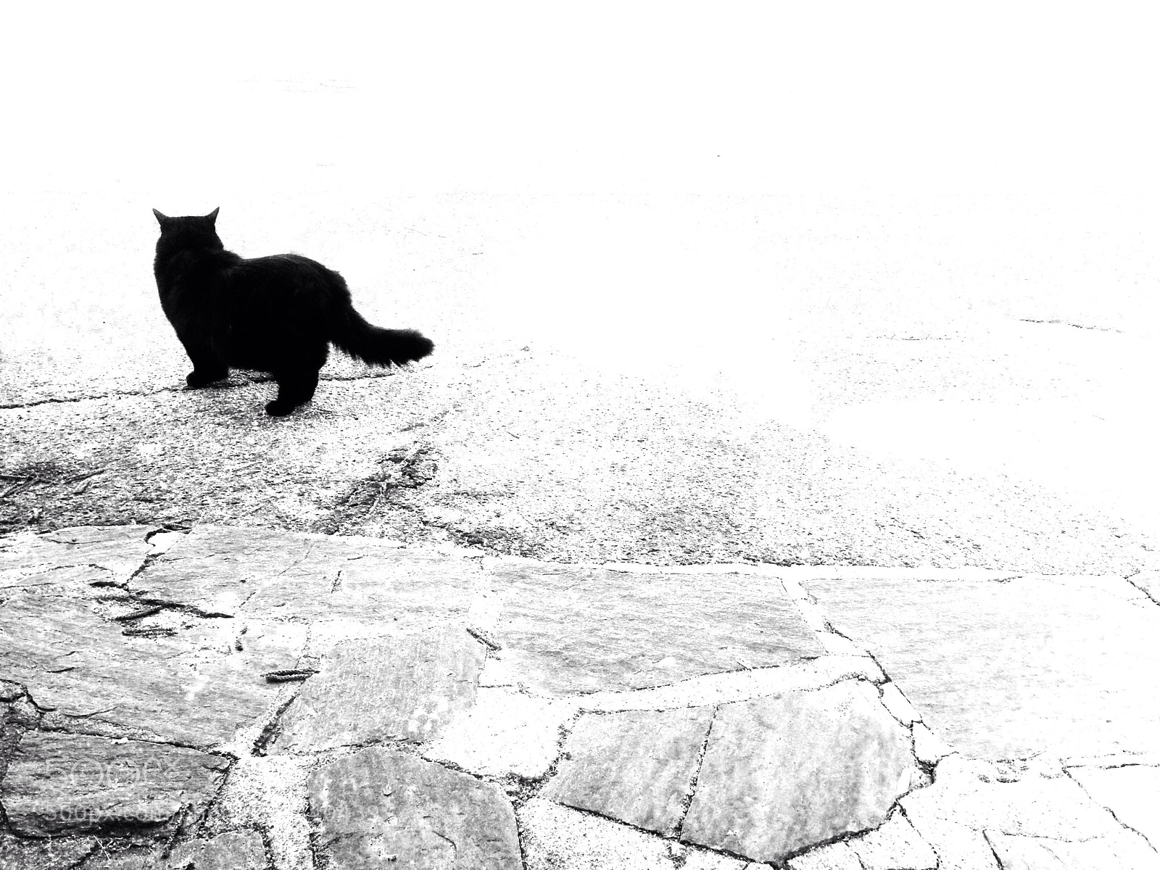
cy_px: 435
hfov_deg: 55.4
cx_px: 580
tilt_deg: -24.1
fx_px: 1106
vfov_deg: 42.9
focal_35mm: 33
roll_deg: -3.4
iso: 50
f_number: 2.4
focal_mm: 4.12
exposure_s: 1/303
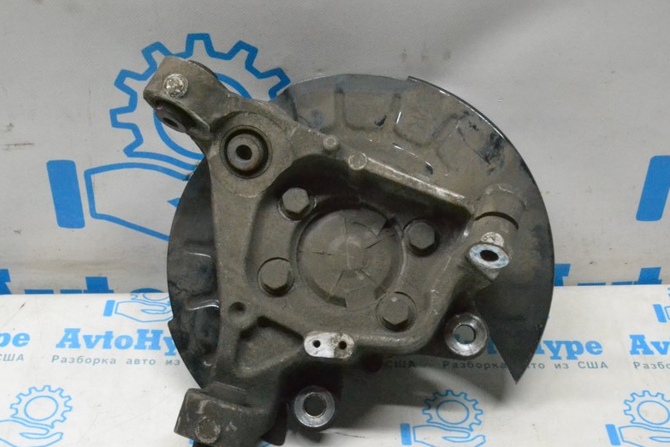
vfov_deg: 26.5
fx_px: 949
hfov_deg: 38.9
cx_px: 333
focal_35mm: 51
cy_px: 236
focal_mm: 26
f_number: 18
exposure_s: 1/50
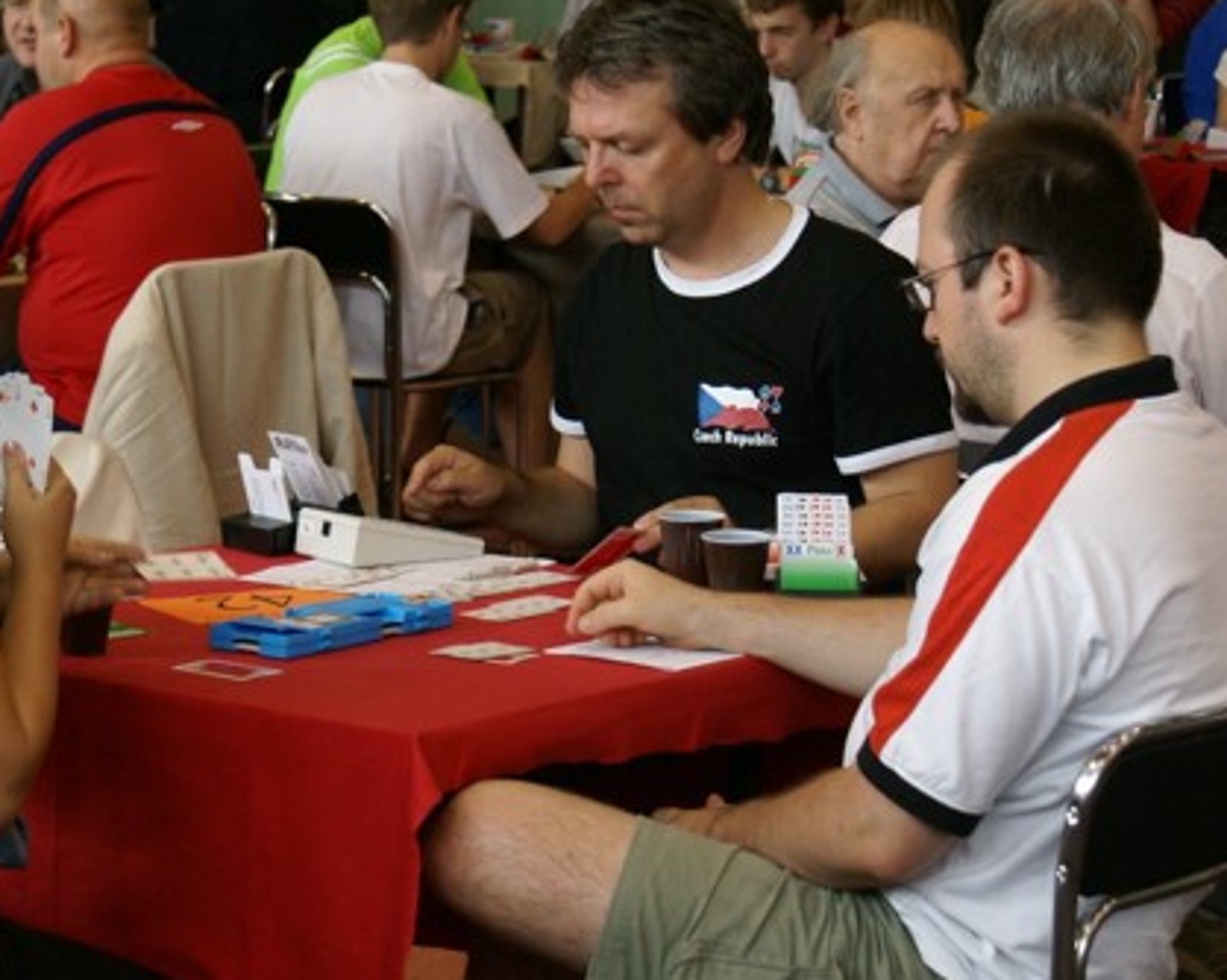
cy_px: 423
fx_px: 4283
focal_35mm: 118
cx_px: 452
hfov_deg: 16.3
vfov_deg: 13.1
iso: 400
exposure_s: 1/100
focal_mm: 50
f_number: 5.6
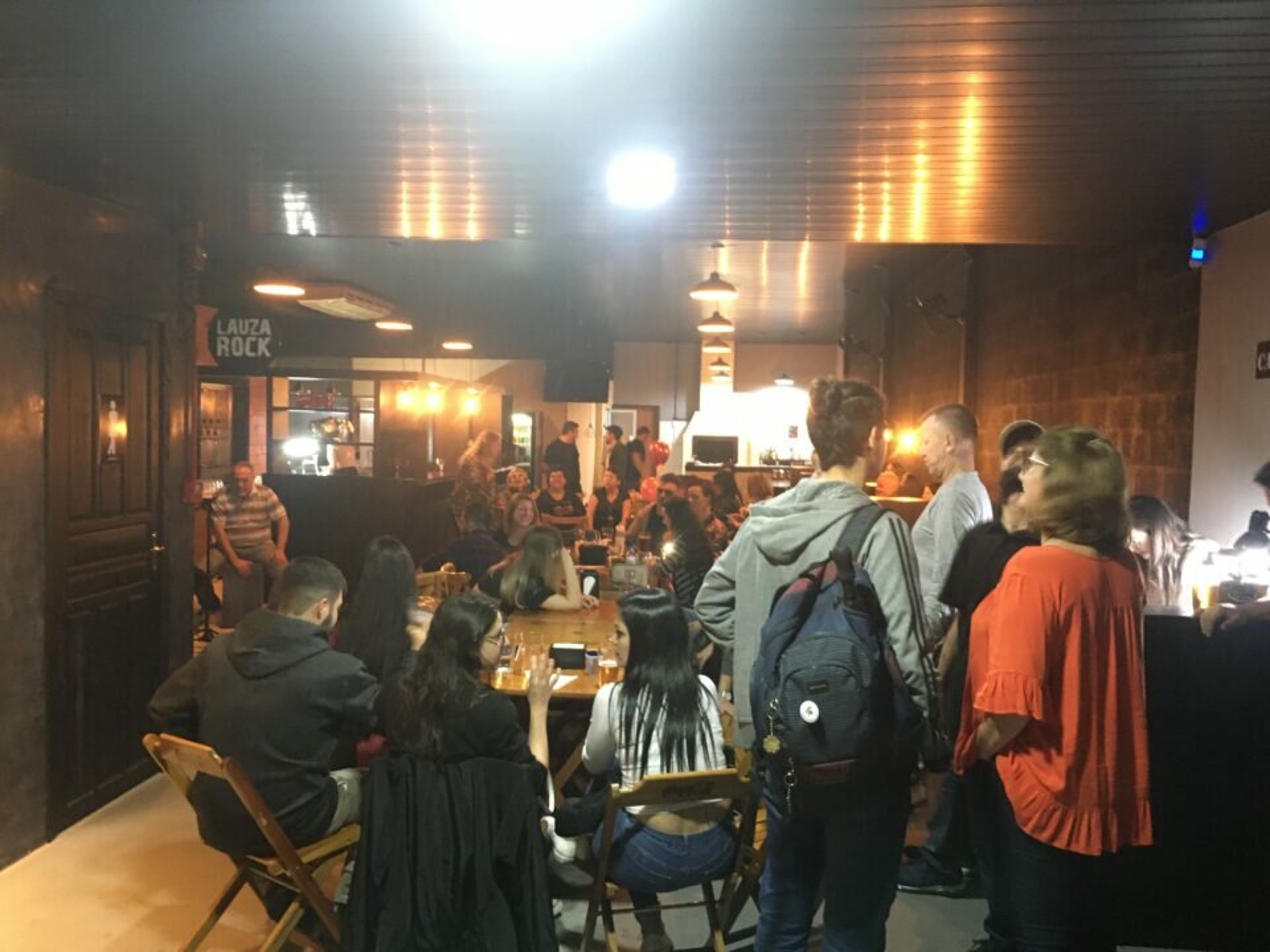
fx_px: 1064
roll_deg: -1.1
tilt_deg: -1.1
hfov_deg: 61.7
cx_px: 635
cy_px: 476
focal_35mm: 29
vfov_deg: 48.2
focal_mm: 4.15
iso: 400
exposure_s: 1/15
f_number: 2.2
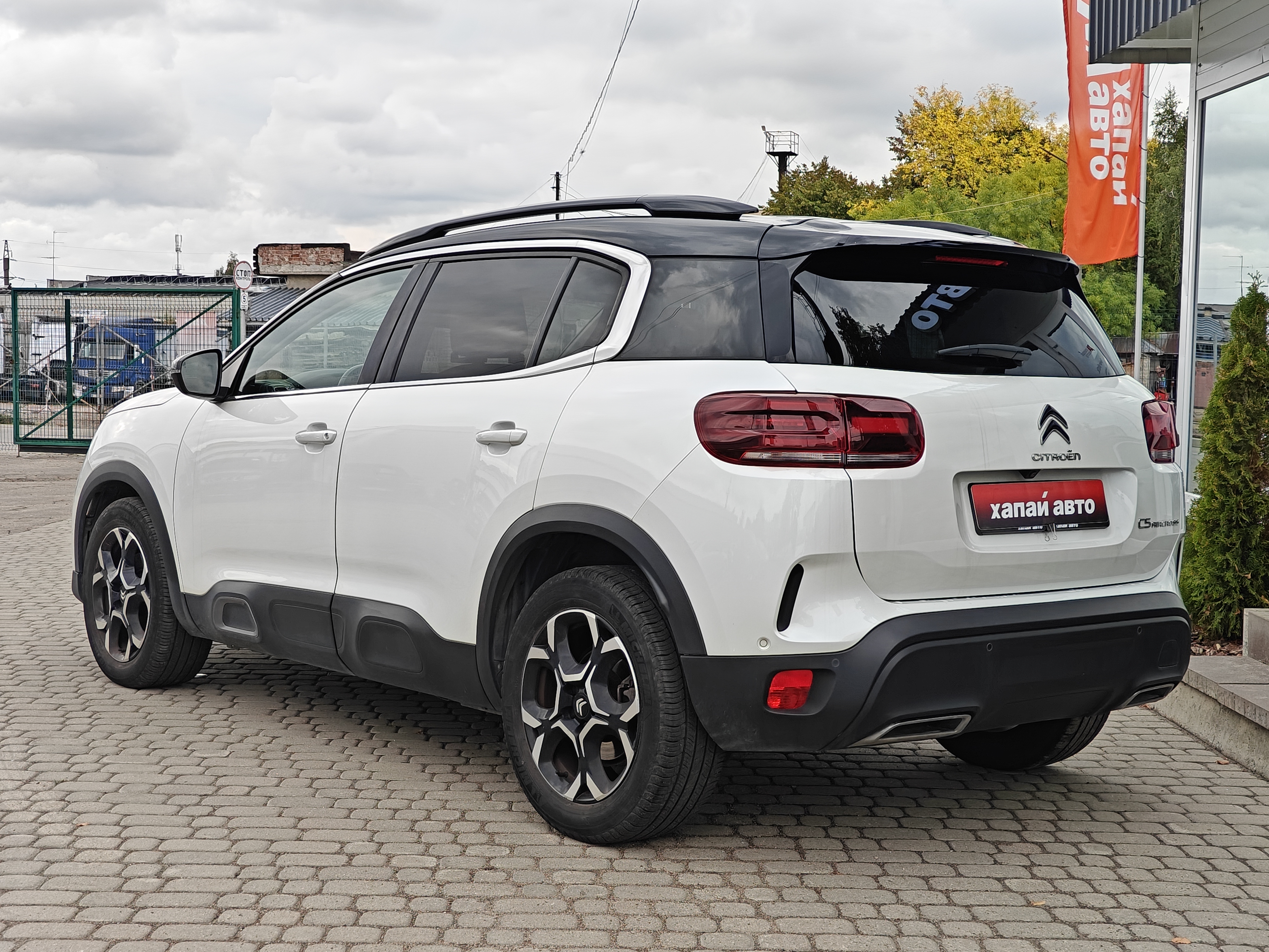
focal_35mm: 47
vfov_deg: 30.9
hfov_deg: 40.4
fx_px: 1723
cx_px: 634
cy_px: 476
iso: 50
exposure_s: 1/657
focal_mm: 7.08
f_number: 2
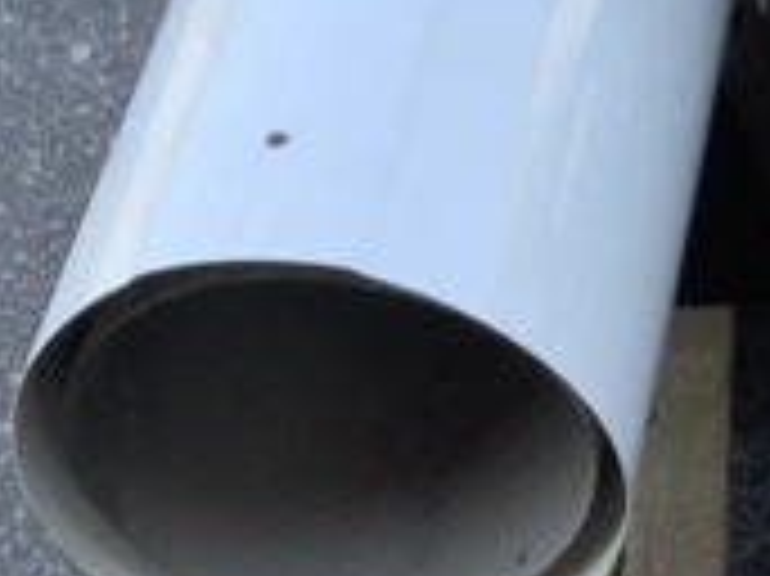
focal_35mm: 136
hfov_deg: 13.0
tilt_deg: -48.8
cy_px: 101
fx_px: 3023
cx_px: 1427
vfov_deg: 10.9
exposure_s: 1/241
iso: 25
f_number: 2.4
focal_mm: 3.3
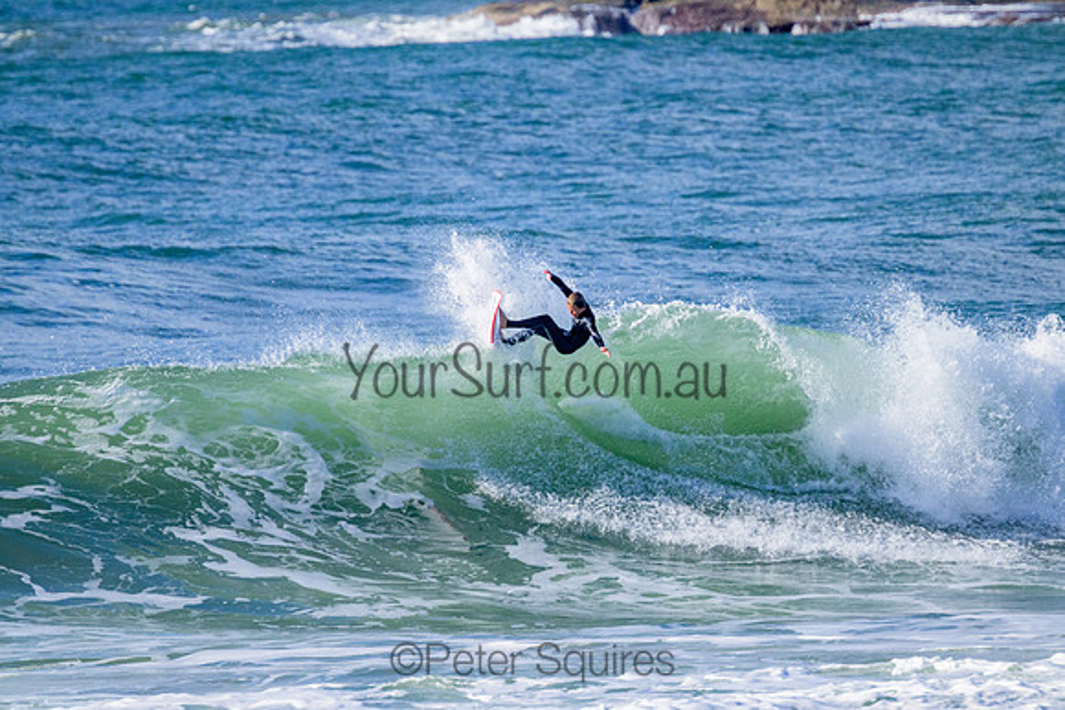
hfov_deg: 2.6
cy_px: 355
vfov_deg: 1.7
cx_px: 532
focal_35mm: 800
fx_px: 23671
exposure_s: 1/2000
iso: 1400
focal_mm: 800
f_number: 11
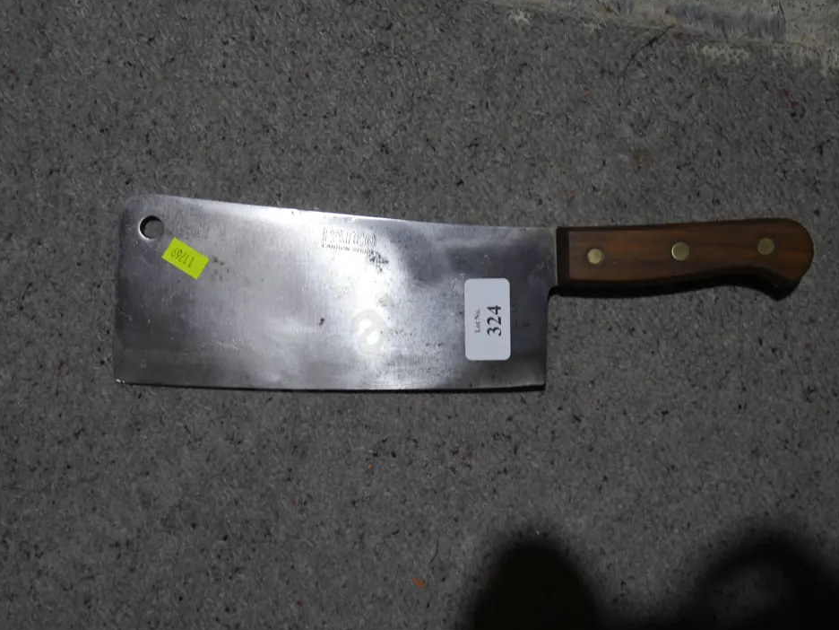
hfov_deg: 52.6
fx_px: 848
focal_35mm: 35
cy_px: 298
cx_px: 412
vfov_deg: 40.7
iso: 200
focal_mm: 16
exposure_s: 1/100
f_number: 3.6
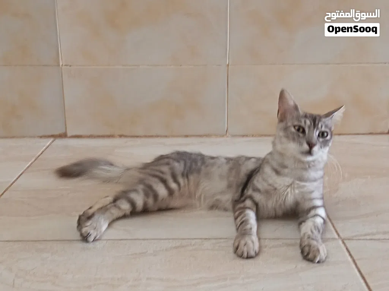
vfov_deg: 30.8
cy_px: 146
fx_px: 528
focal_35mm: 47
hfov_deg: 40.5
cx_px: 194
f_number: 1.75
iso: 5657
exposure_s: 1/25
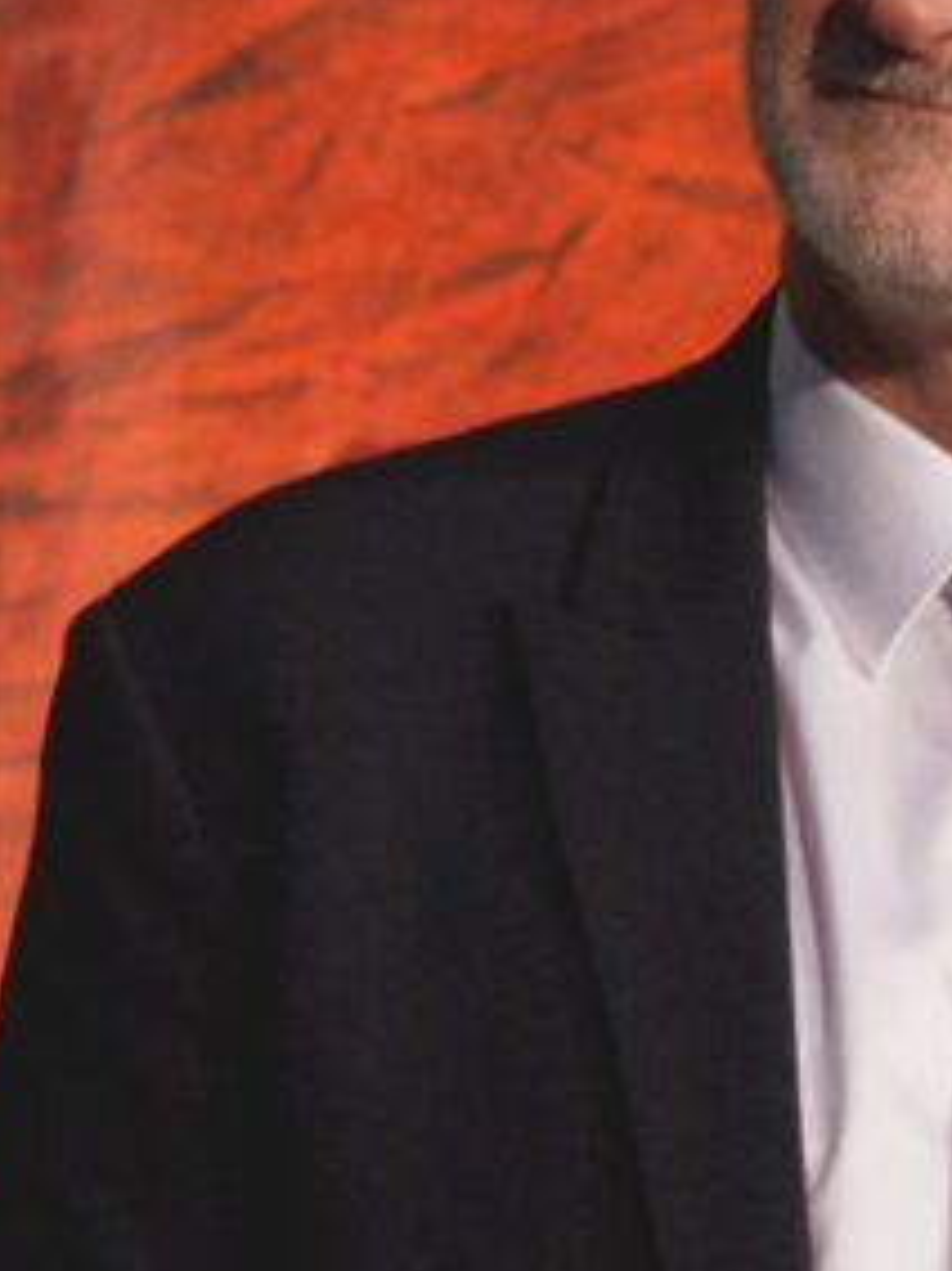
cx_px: 1024
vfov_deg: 3.1
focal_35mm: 644
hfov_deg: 2.3
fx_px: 23633
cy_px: 184
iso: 3200
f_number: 5.6
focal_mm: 120
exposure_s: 1/100
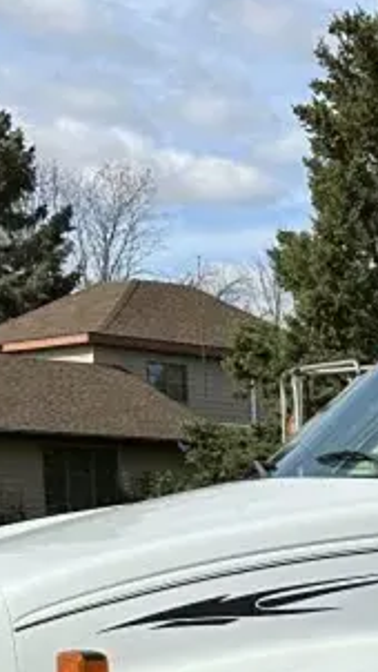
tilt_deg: -9.0
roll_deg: -1.2
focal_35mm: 83
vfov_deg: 23.7
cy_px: 772
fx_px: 1478
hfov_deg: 13.1
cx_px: 694
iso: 80
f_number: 1.78
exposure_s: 1/4762
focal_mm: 6.86
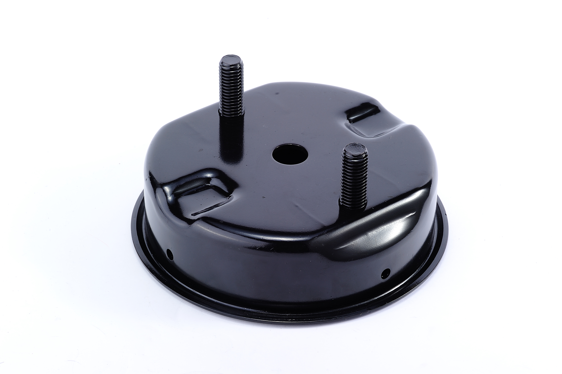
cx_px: 281
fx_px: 1638
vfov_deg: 13.0
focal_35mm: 105
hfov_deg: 19.5
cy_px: 187
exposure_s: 1/125
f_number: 20
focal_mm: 105
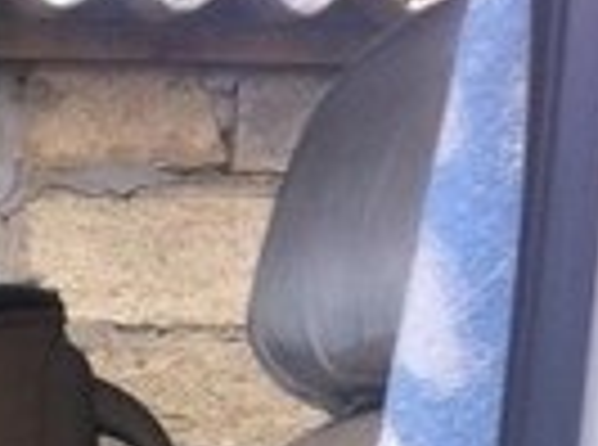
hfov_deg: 10.1
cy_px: 1007
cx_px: -778
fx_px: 2998
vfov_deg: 8.0
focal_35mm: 174
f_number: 2.8
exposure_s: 1/142
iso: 80
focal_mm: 3.85
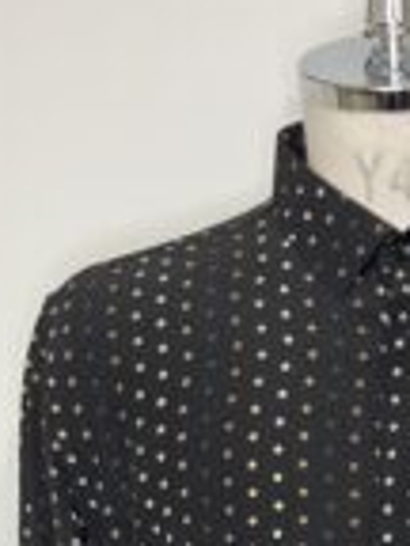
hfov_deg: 18.5
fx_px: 1232
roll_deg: +0.2
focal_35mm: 78
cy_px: 614
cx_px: 391
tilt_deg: -13.3
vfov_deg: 23.4
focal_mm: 3.99
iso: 125
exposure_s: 1/50
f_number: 1.8
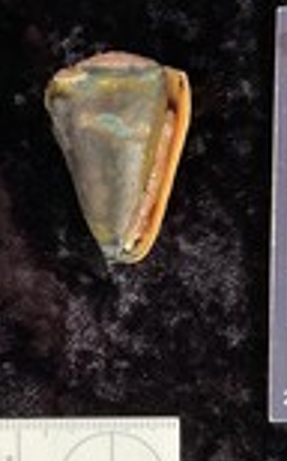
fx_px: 878
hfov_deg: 18.3
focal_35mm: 70
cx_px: 42
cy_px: 244
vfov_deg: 29.4
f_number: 1.8
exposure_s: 1/60
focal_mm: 3
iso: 200
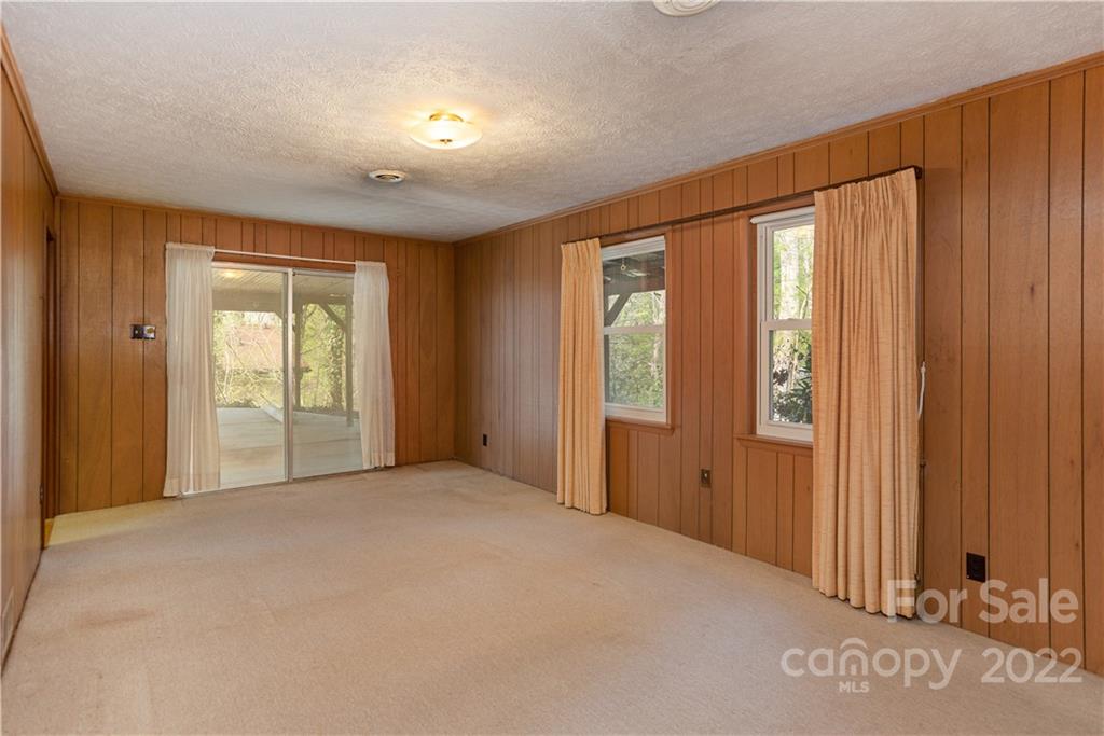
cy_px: 368
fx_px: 521
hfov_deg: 93.3
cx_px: 552
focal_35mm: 17
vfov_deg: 70.5
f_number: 7.1
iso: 320
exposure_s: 1/20
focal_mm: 17
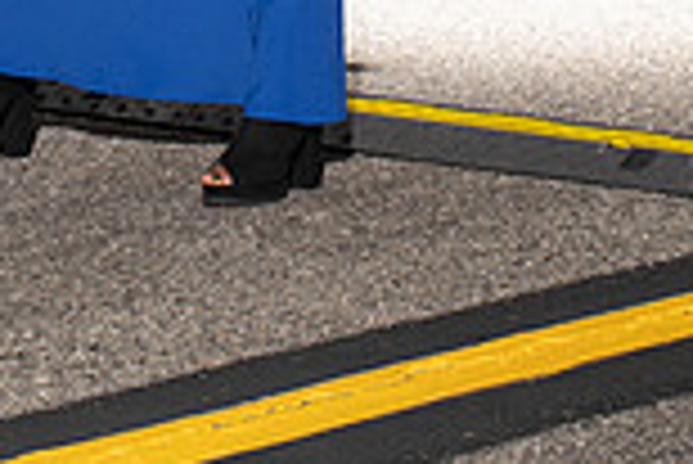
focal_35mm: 286
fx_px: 5511
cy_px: -545
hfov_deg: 7.2
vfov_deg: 4.7
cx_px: 83
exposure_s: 1/200
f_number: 6.3
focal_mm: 98
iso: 1000
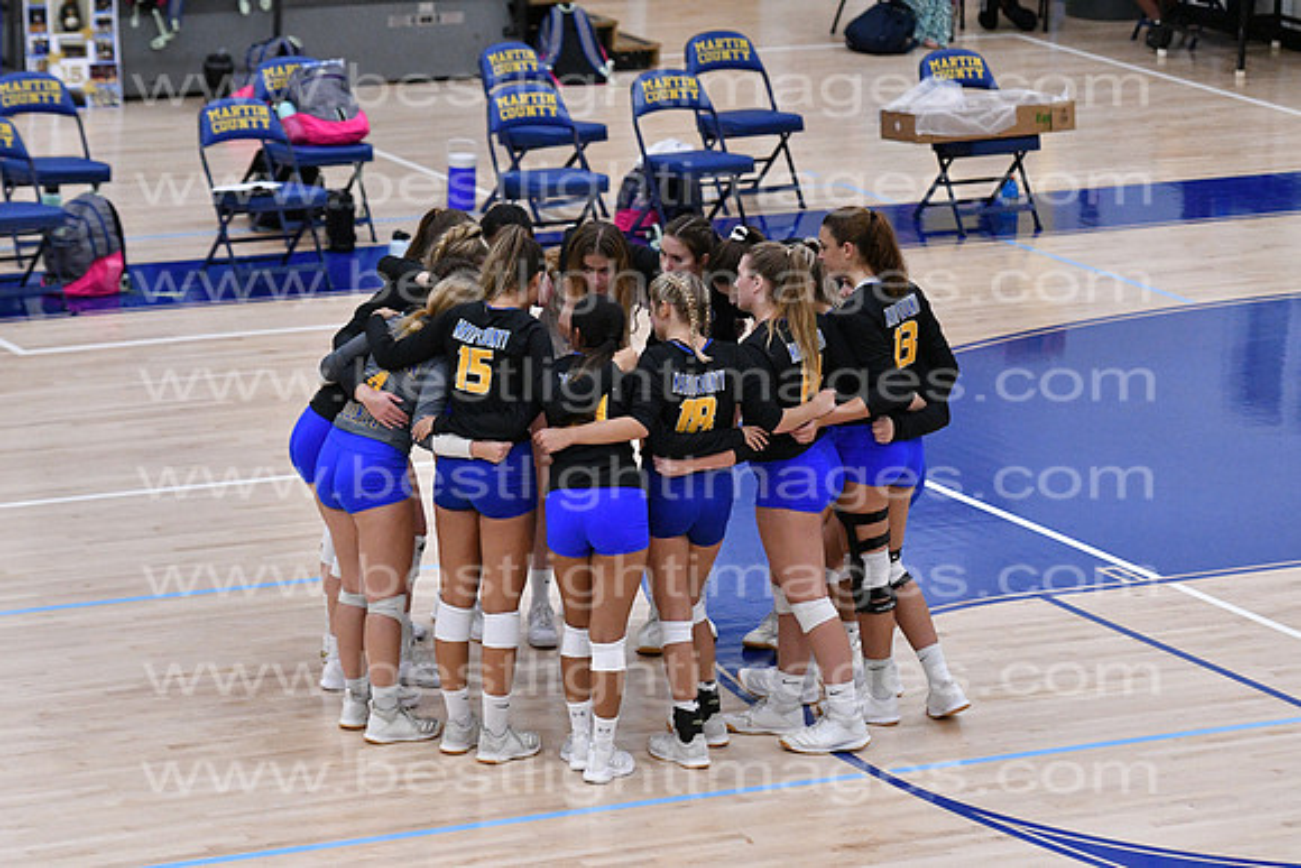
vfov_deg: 8.2
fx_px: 6072
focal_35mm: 168
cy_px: 434
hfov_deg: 12.2
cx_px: 650
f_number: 3.2
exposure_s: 1/1250
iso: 6400
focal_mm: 112
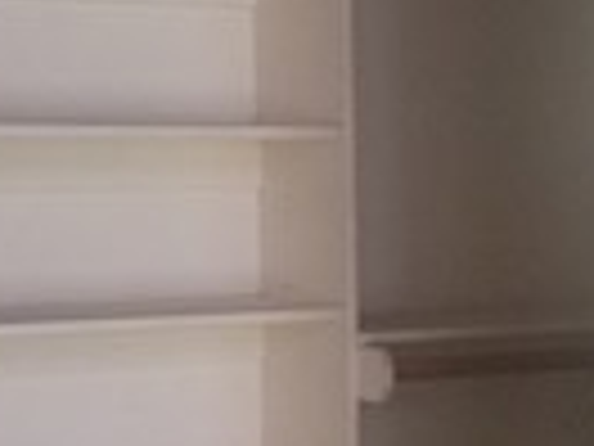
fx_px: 2162
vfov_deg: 11.8
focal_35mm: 126
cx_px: 652
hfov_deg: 15.2
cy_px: 284
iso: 100
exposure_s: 1/60
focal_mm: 4.2
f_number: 1.7
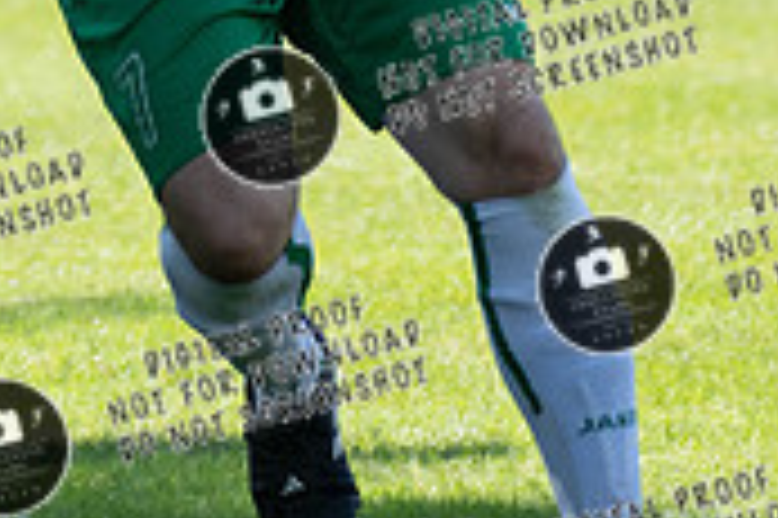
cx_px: -116
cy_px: -426
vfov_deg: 1.8
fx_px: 16085
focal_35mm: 745
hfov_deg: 2.8
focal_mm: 200
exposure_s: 1/1600
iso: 720
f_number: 5.6
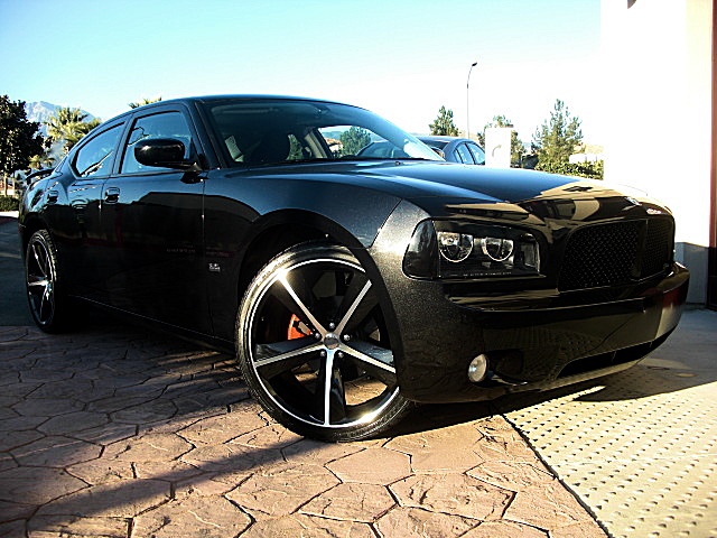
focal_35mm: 36
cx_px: 358
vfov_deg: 39.7
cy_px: 269
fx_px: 746
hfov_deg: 51.4
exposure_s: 1/200
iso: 50
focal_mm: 6.3
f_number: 2.8
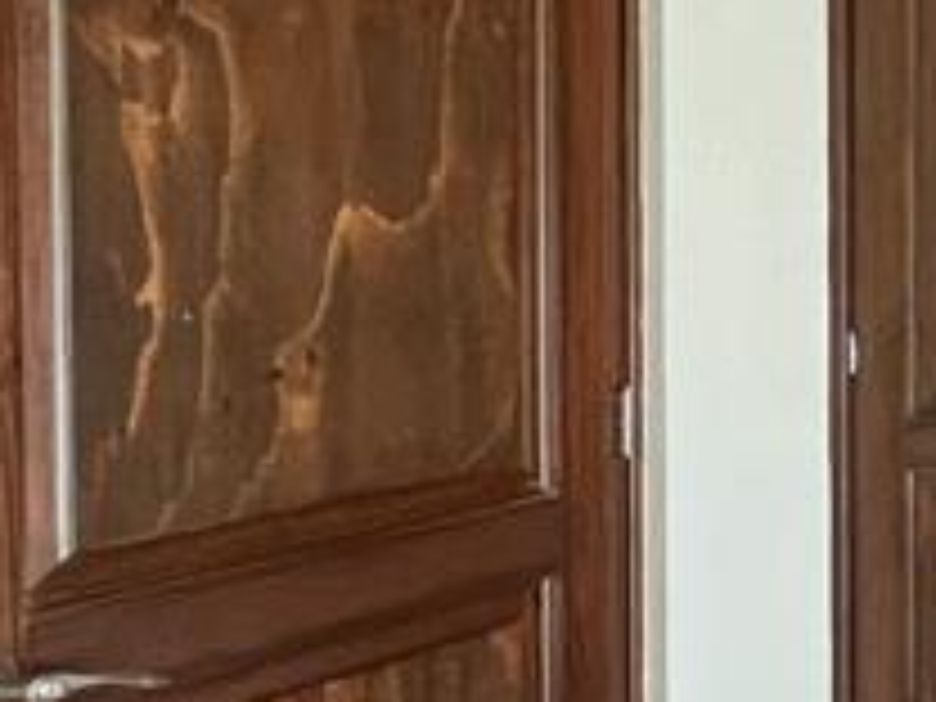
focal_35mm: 64
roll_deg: -0.5
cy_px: 212
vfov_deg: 22.8
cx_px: 1994
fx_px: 1731
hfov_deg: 17.6
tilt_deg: -1.0
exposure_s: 1/60
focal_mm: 1.57
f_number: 1.8
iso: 320
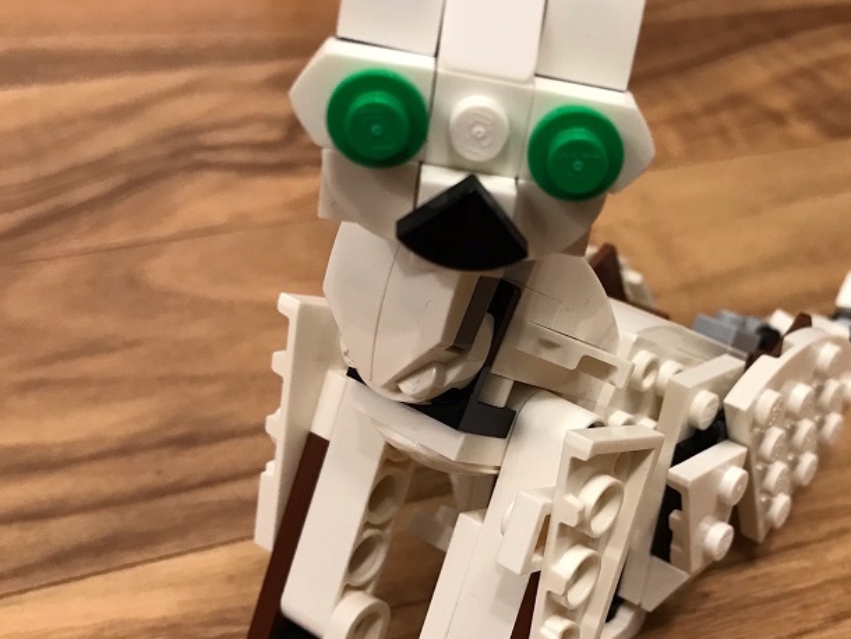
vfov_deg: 30.9
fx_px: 1156
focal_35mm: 47
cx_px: 604
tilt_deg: -32.9
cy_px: 363
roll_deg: -3.0
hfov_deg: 39.6
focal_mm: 3.99
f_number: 1.8
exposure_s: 1/17
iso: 64
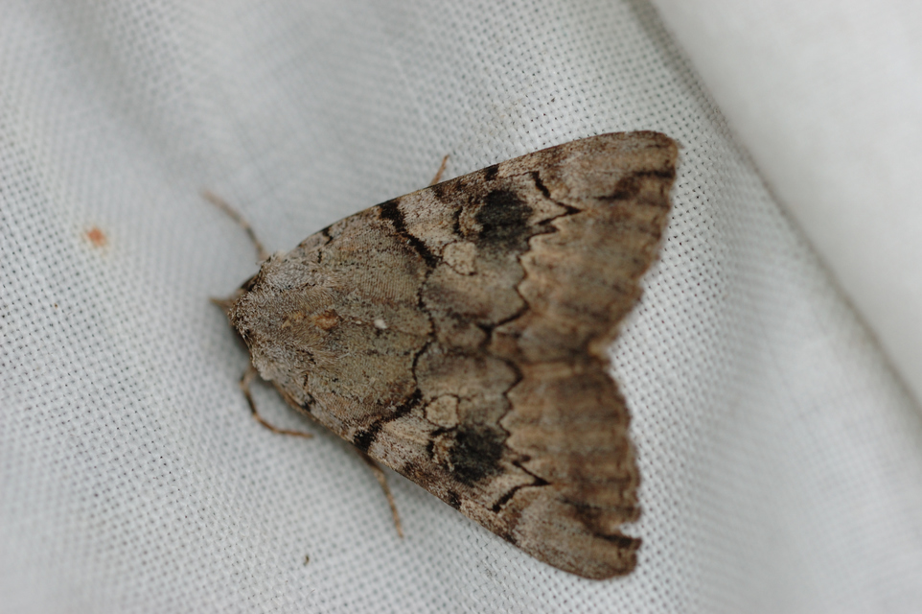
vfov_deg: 8.7
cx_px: 461
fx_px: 4031
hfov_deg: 13.0
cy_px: 307
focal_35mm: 158
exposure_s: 1/200
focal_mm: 105
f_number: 6.3
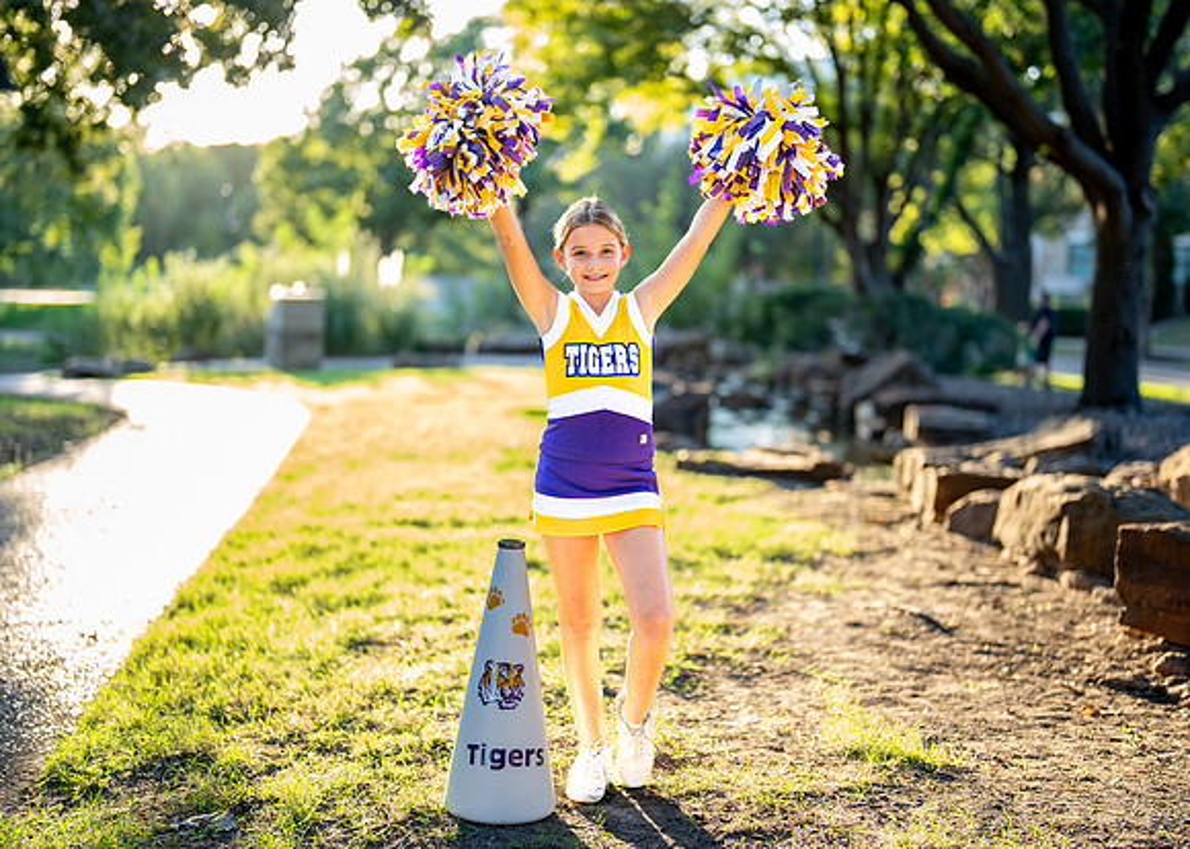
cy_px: 427
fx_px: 1822
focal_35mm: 54
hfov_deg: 36.2
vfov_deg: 26.2
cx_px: 604
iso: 250
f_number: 1.2
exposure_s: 1/500
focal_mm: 50
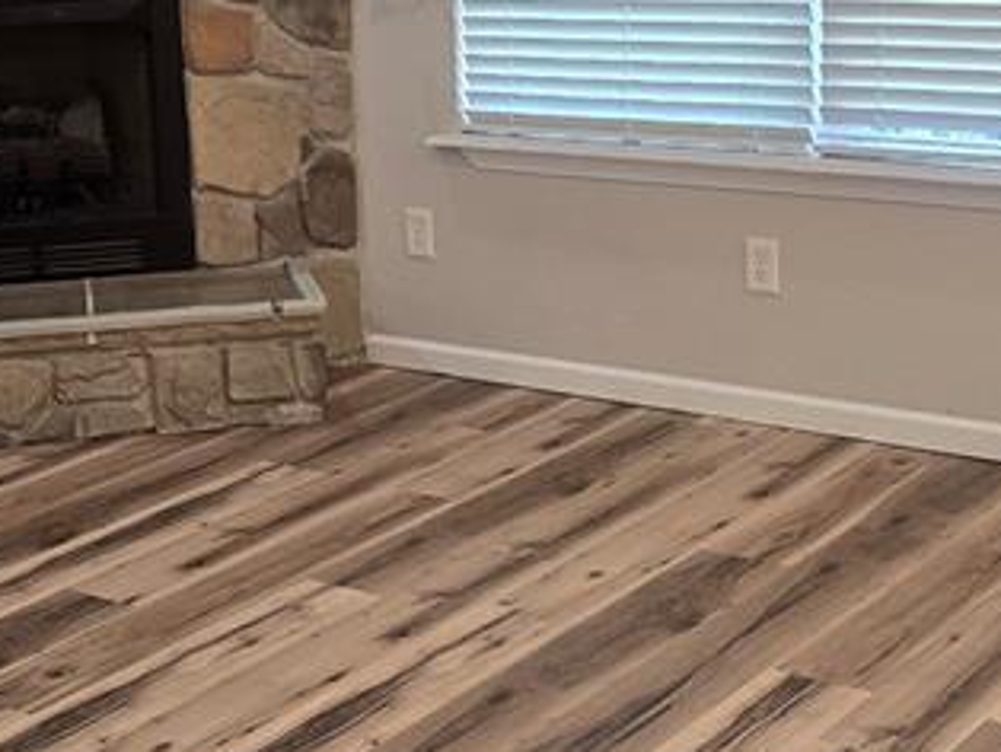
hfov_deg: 25.7
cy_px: 229
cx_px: 284
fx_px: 2170
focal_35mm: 75
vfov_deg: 19.6
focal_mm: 6.3
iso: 250
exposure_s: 1/120
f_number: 1.7
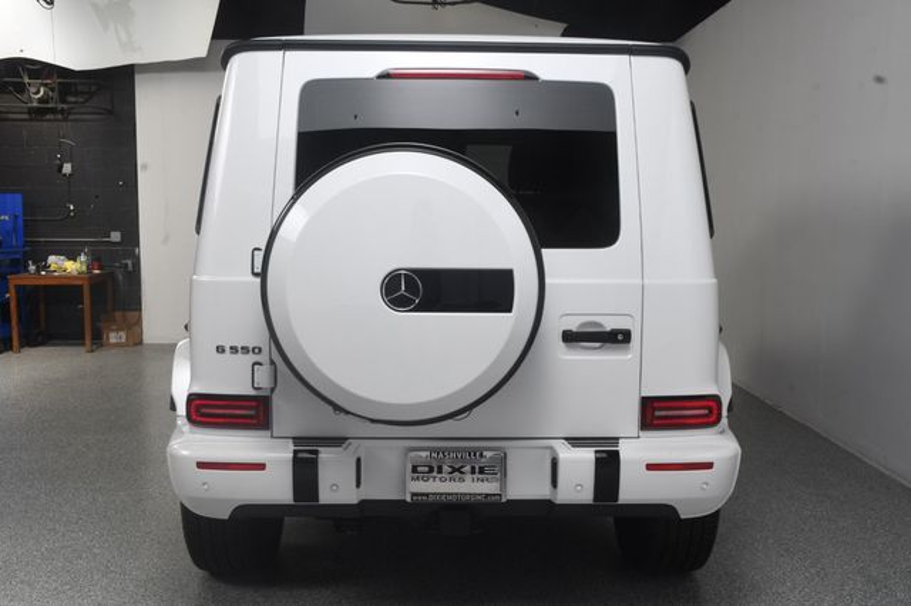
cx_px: 456
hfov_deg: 53.2
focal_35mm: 36
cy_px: 303
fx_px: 910
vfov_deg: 36.8
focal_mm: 24
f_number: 13
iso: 100
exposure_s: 1/160
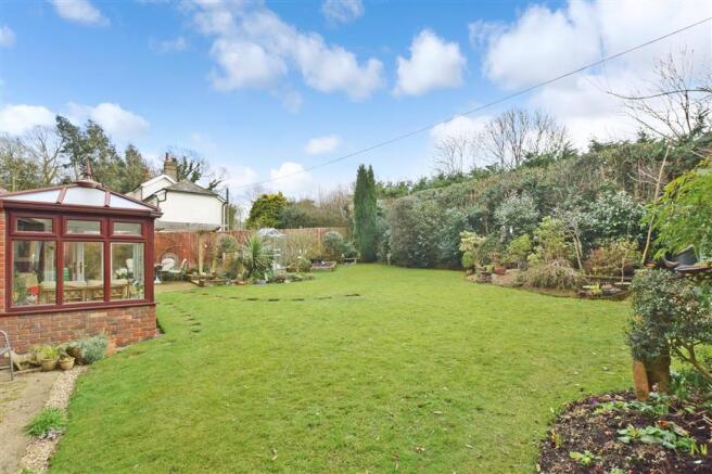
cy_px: 237
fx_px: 297
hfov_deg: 100.4
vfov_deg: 77.3
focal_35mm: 15
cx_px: 356
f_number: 14
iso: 400
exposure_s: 1/160
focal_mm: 10
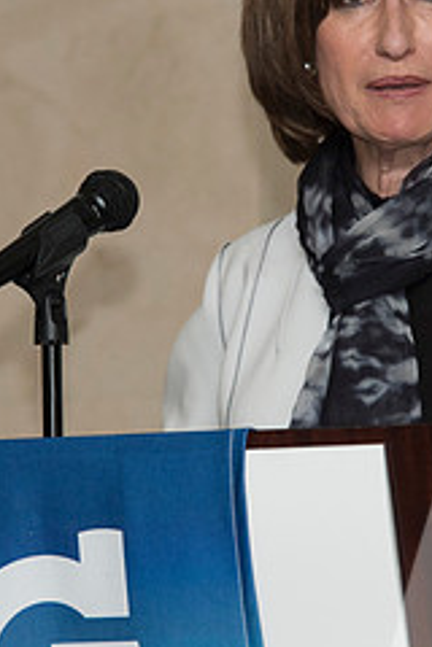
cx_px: 293
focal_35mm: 622
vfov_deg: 3.3
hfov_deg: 2.2
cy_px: 303
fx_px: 11195
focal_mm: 200
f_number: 5.6
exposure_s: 1/125
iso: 1600
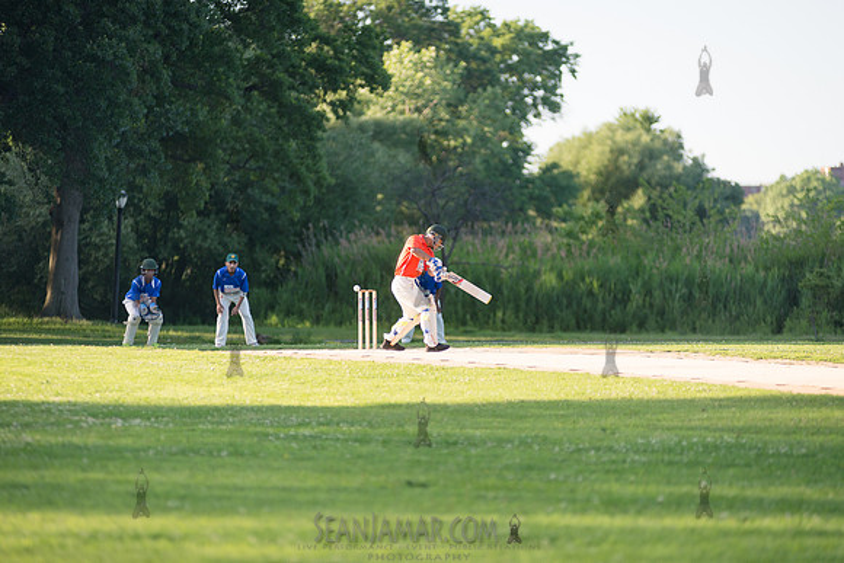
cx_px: 422
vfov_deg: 6.9
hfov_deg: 10.3
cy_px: 282
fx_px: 4690
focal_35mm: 200
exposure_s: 1/2000
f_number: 2.8
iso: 400
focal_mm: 200
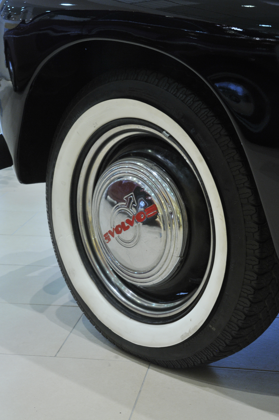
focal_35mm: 72
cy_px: 210
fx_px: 839
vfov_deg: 28.1
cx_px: 140
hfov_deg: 18.9
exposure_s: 1/8
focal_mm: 48
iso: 640
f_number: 11
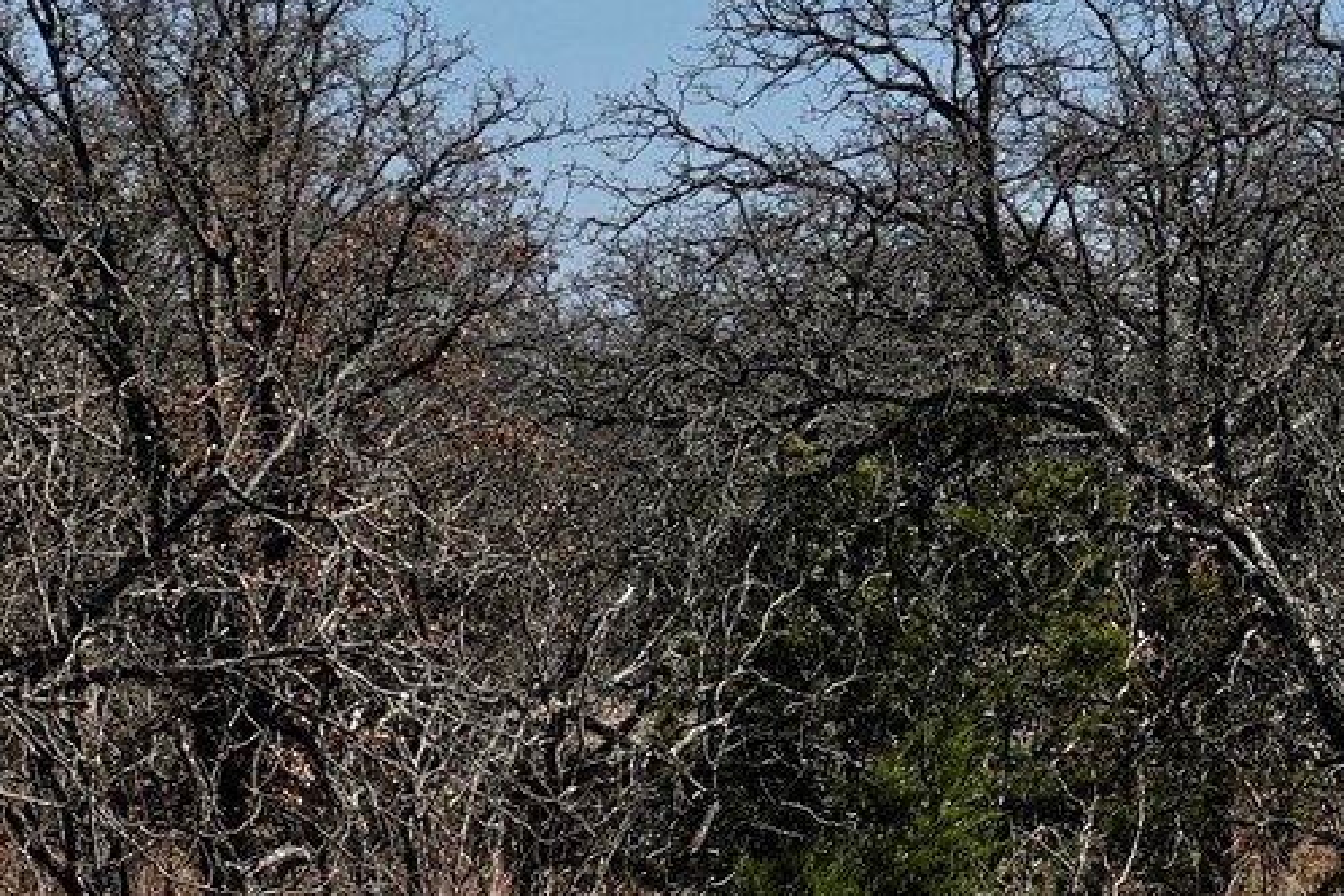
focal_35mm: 187
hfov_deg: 10.8
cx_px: 1543
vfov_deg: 7.3
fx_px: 6983
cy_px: 570
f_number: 4
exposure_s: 1/800
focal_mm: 15.73
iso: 100
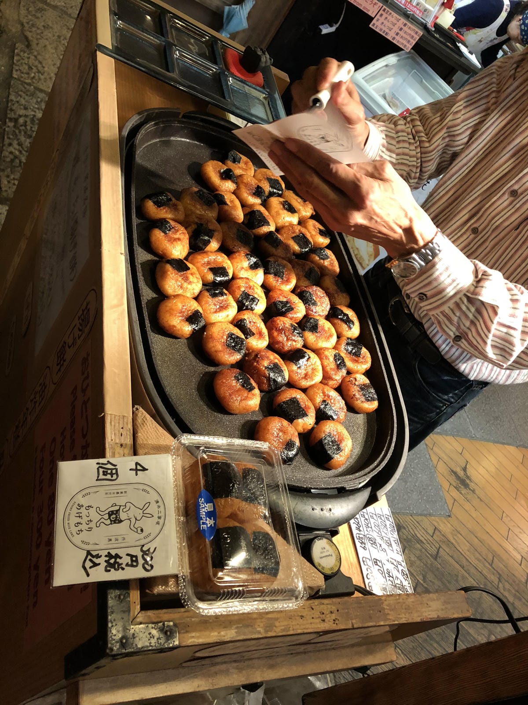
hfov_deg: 48.2
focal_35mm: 29
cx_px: 264
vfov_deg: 61.7
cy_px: 352
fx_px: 590
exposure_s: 1/15
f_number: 1.8
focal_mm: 3.99
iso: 64
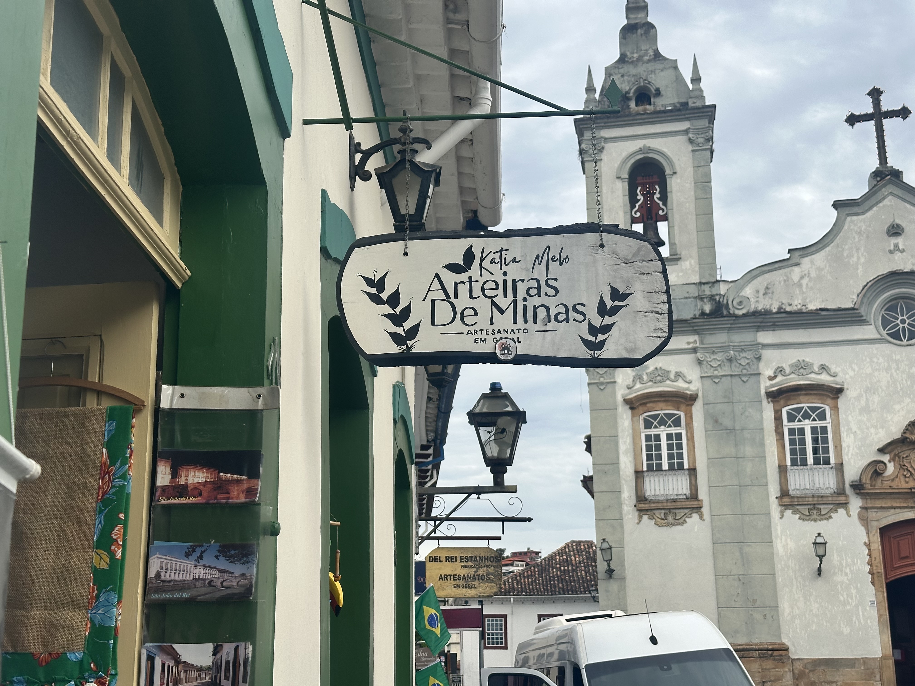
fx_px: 1269
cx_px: 458
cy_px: 343
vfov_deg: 30.3
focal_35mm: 48
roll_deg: +0.7
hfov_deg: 39.7
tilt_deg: +13.6
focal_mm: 6.86
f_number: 1.78
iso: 64
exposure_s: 1/3058
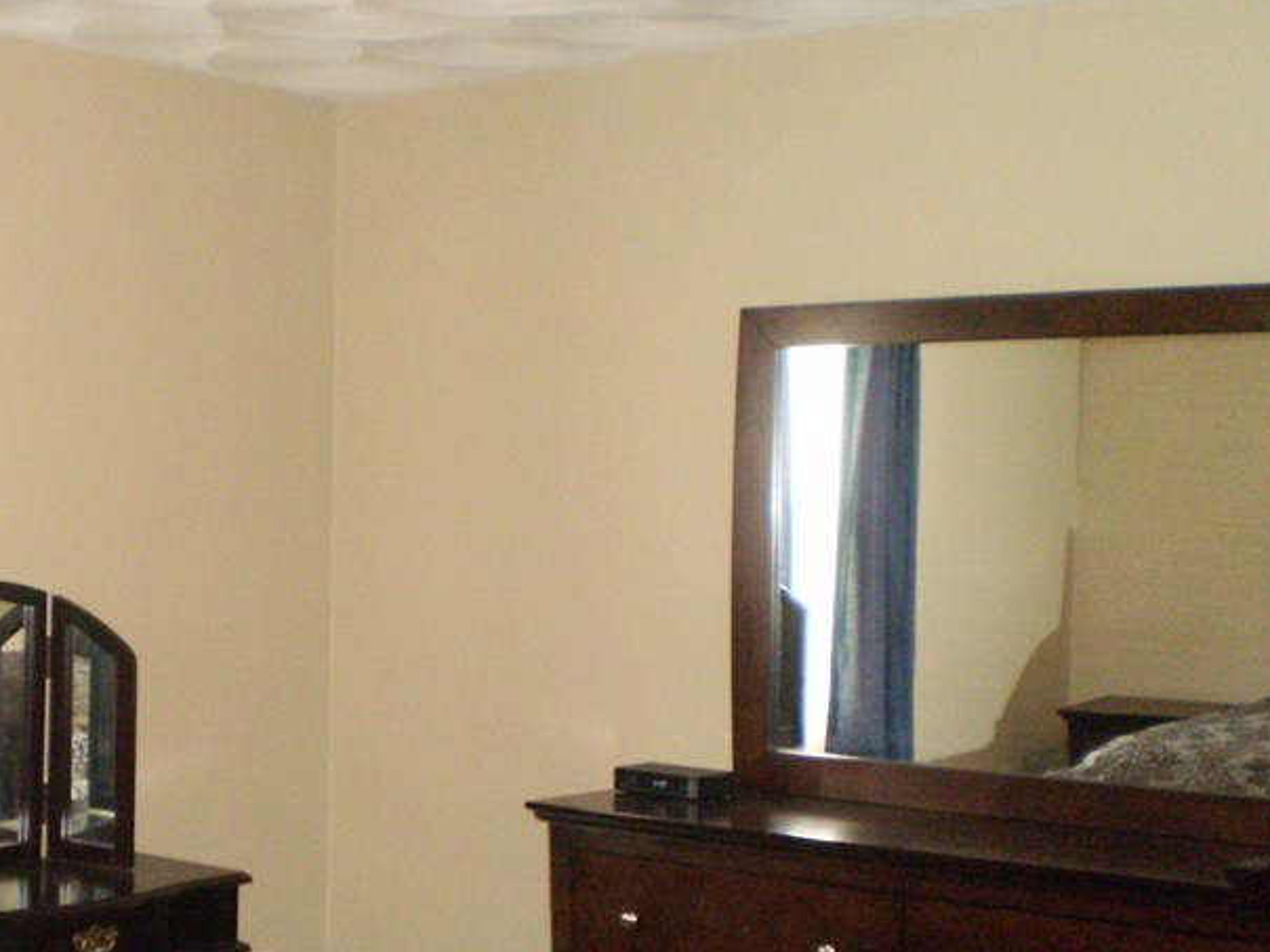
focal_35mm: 61
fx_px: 2238
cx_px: 286
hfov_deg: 31.0
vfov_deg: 23.9
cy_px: 635
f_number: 3.1
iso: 400
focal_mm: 6.3
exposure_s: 1/30
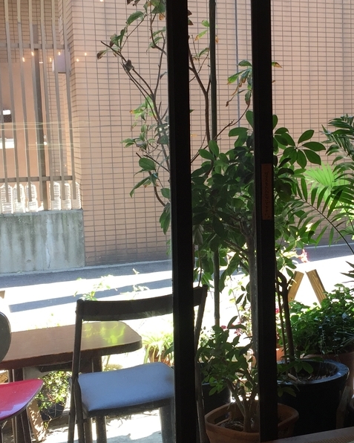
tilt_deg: -6.0
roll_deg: -0.2
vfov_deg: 33.0
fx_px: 746
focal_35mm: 57
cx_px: 276
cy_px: 219
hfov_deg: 26.3
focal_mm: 4.15
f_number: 2.2
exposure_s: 1/120
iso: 50
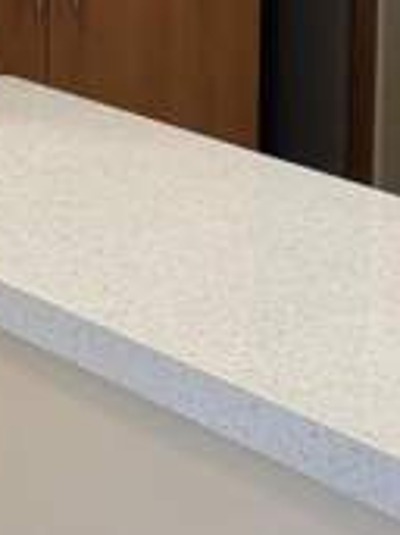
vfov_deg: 13.0
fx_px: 2314
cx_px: 753
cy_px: -9
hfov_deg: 9.4
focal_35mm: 150
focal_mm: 6.76
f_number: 1.78
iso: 125
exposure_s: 1/120
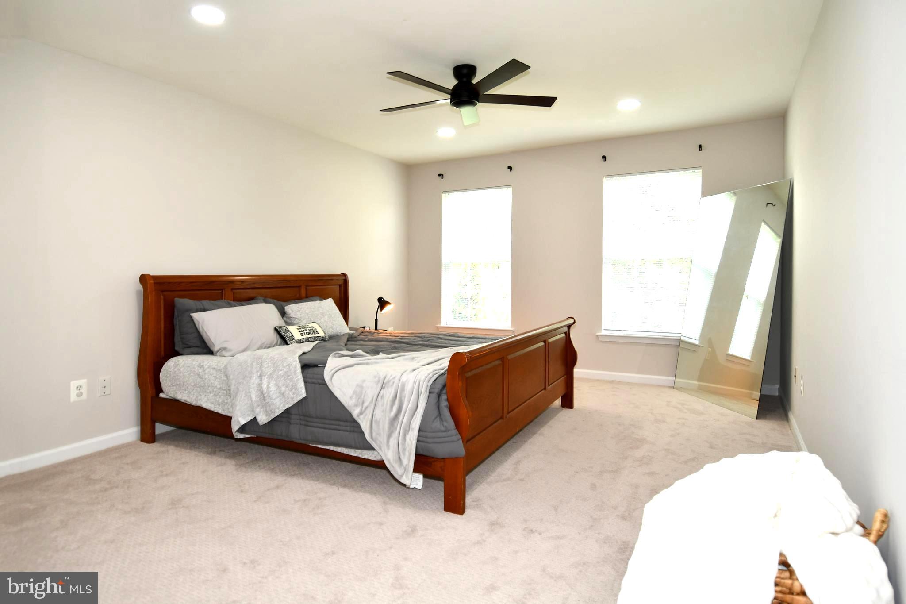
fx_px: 453
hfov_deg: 90.0
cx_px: 453
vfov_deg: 67.4
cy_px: 302
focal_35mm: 18
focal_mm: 12
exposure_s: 1/60
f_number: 4
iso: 250
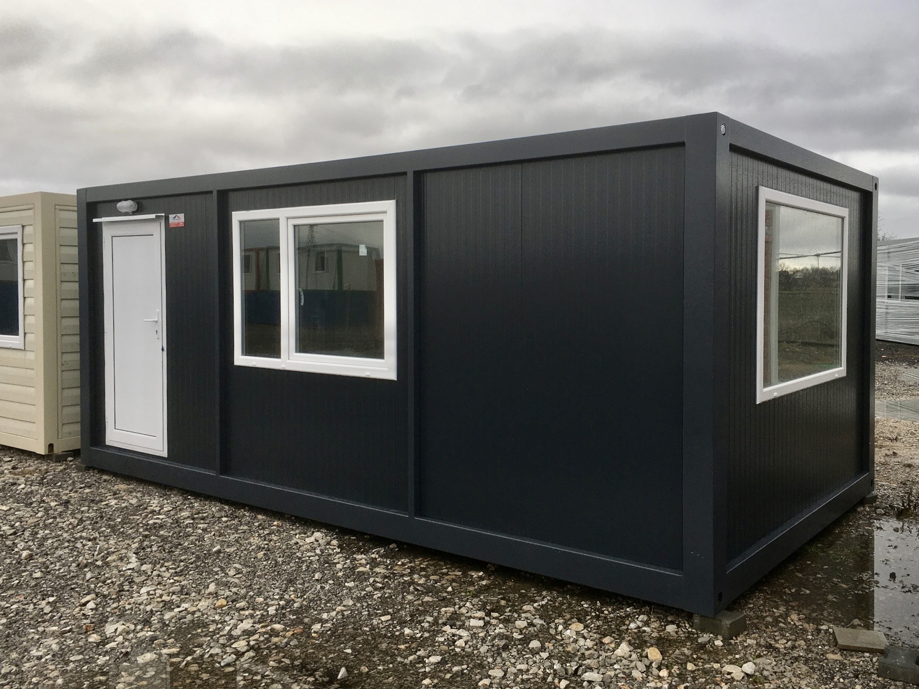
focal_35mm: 29
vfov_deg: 48.2
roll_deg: +0.8
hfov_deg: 61.7
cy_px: 344
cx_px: 460
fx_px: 770
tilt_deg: -7.5
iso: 25
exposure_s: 1/318
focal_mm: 4.15
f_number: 2.2
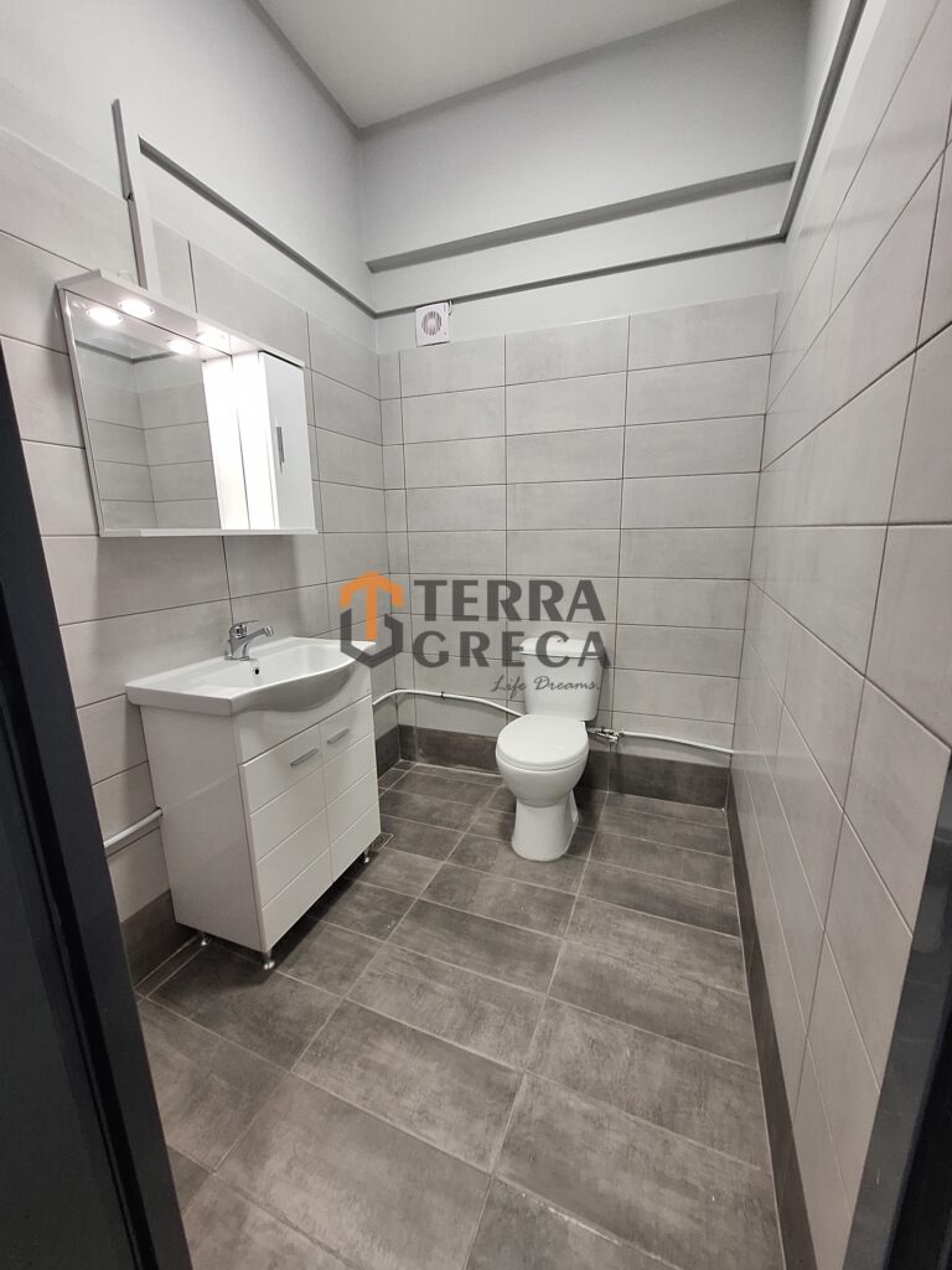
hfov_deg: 89.9
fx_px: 477
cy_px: 635
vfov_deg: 106.2
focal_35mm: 13
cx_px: 476
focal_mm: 1.74
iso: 125
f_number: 2.2
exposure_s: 1/50
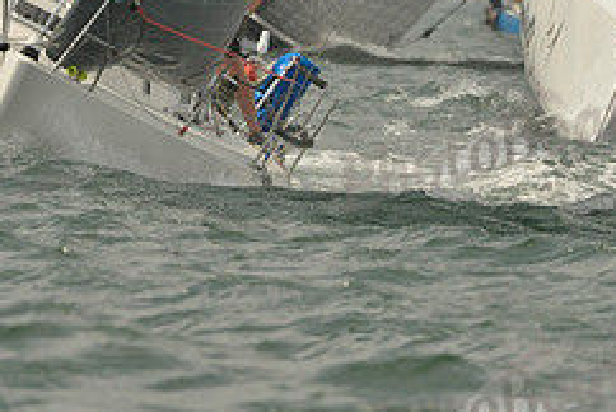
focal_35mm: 957
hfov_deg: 2.2
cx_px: 209
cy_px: 47
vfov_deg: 1.4
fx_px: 16395
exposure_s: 1/1250
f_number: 9
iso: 280
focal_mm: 400
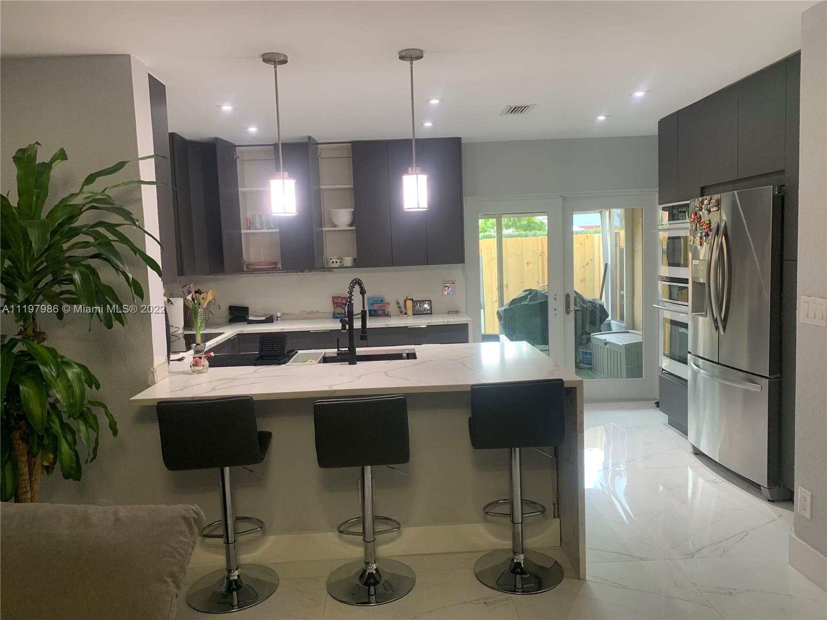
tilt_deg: -5.6
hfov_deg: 67.3
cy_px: 310
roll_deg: +2.4
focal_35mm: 26
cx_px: 414
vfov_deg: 53.1
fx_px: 621
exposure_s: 1/60
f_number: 1.8
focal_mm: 4.25
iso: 100
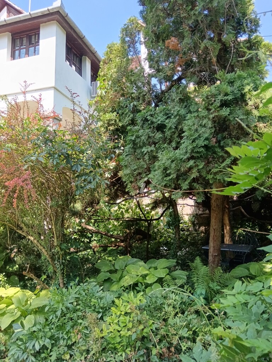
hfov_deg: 51.4
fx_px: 283
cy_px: 181
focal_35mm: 27
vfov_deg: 65.3
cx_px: 136
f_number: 1.9
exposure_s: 1/151
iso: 100
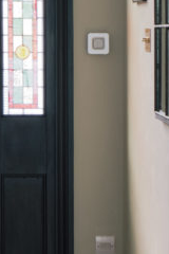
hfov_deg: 8.1
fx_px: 1183
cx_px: -44
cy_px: 38
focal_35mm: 168
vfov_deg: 12.2
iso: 160
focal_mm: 23.4
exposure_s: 1.3
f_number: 11
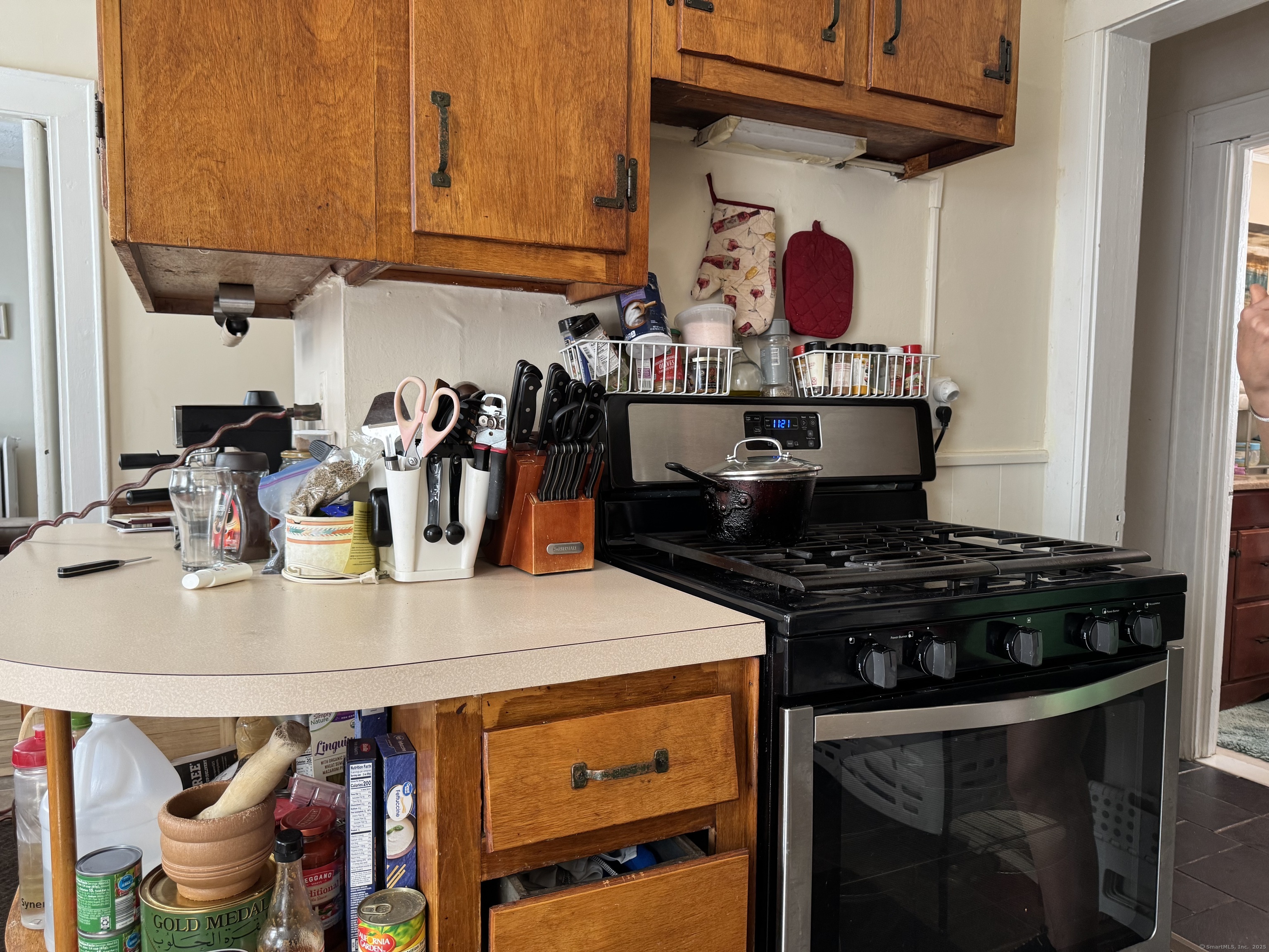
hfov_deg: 71.6
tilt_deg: -5.2
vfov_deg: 56.8
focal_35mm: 24
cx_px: 634
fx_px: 880
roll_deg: -0.4
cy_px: 476
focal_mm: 6.76
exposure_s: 1/60
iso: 160
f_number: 1.78
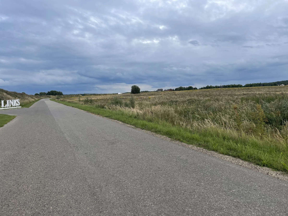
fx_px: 216
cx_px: 144
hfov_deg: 67.3
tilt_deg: -2.9
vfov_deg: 53.1
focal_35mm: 26
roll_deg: +2.7
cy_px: 108
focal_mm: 4.2
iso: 32
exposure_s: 1/1667
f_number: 1.6
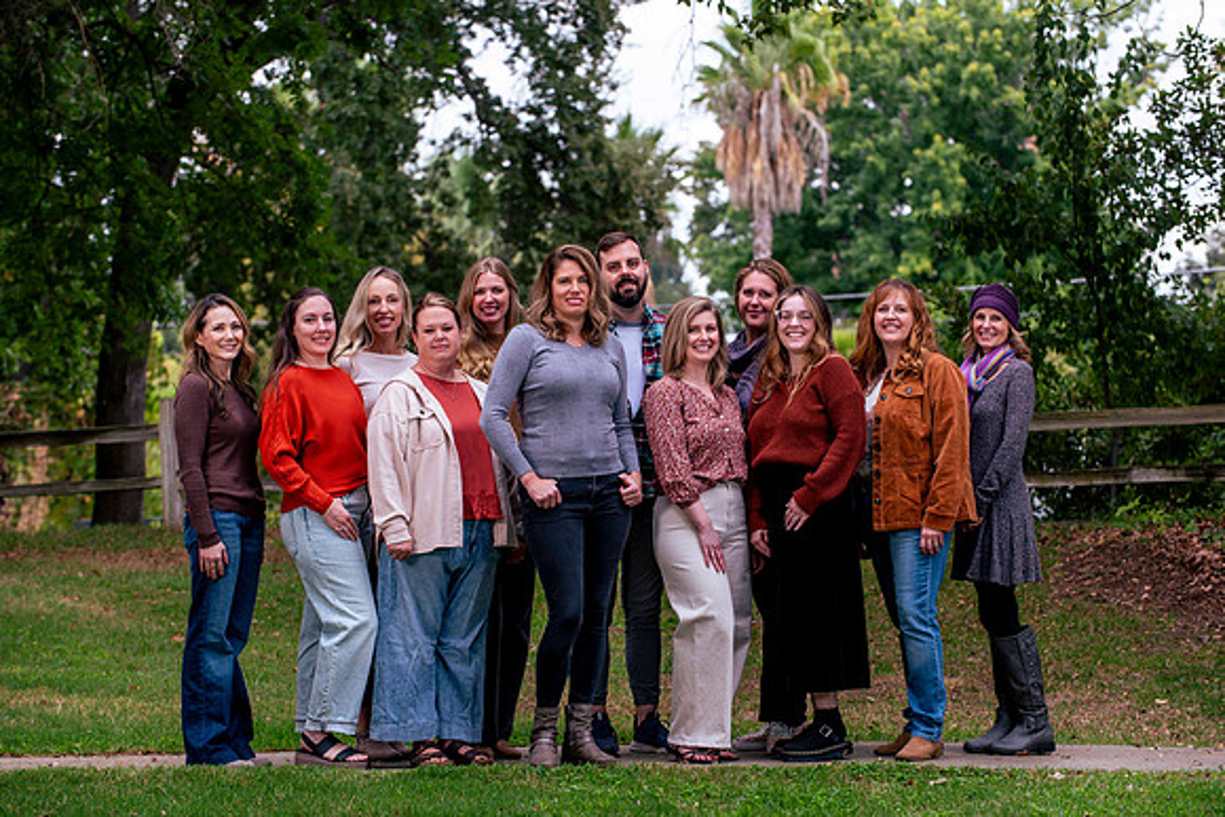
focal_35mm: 121
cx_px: 612
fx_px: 4114
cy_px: 408
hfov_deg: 16.9
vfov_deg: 11.3
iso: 200
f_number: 5.6
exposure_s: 1/250
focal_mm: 120
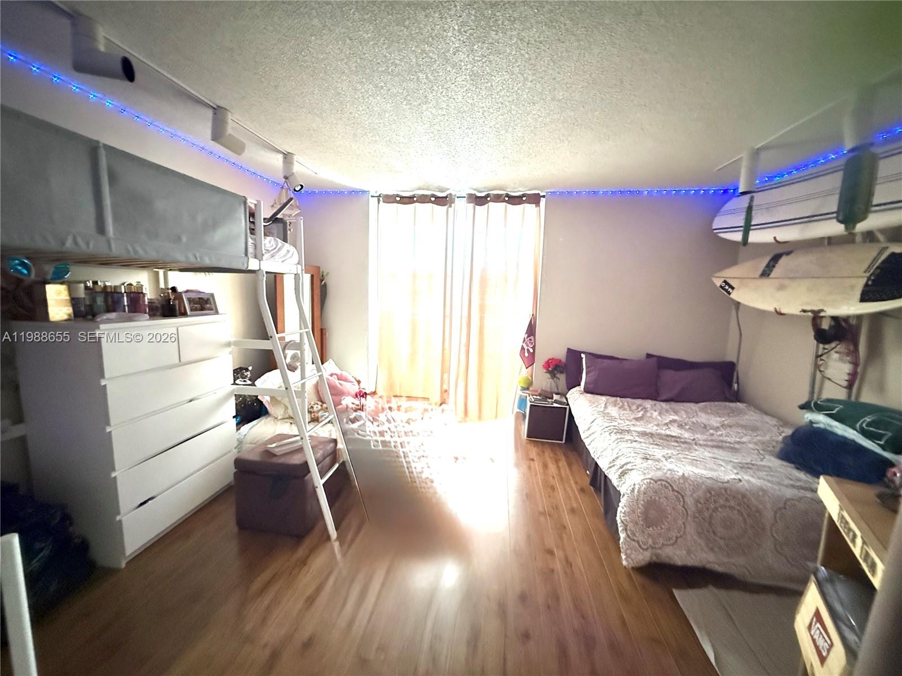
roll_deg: -2.3
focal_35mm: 14
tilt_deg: -6.1
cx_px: 451
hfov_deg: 102.1
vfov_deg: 85.7
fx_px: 365
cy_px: 338
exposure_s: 1/40
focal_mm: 2.22
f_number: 2.2
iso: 1600
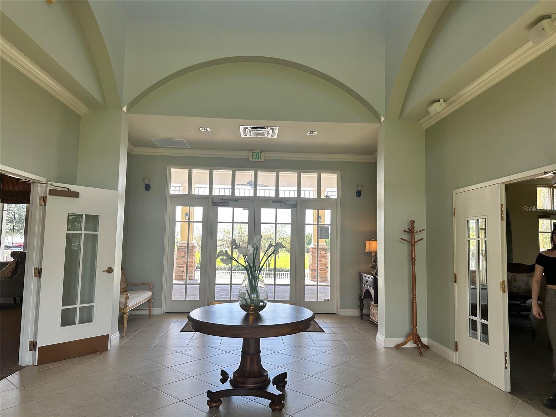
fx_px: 385
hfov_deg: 71.6
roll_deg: -0.6
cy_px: 208
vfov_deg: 56.8
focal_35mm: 24
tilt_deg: +4.7
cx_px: 278
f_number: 1.78
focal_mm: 6.86
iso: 80
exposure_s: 1/286
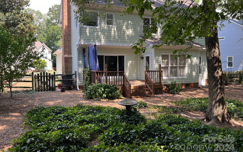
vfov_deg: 44.4
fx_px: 185
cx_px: 120
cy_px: 65
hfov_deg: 66.5
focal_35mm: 28
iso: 50
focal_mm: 5.1
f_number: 1.6
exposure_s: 1/314
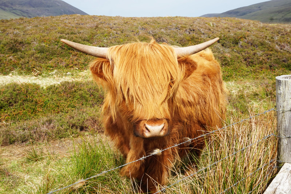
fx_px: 291
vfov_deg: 36.9
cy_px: 97
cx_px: 146
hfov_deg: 53.1
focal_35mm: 36
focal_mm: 24
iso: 100
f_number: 11
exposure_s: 1/80
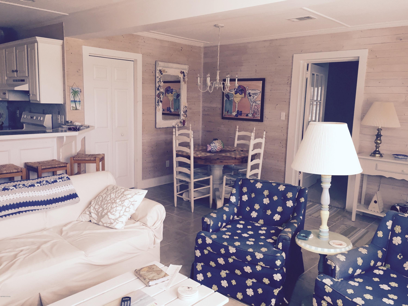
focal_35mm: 29
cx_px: 204
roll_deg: -2.5
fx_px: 342
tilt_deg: -9.0
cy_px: 153
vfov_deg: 48.2
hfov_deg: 61.7
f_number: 2.2
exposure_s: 1/40
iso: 32
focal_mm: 4.15
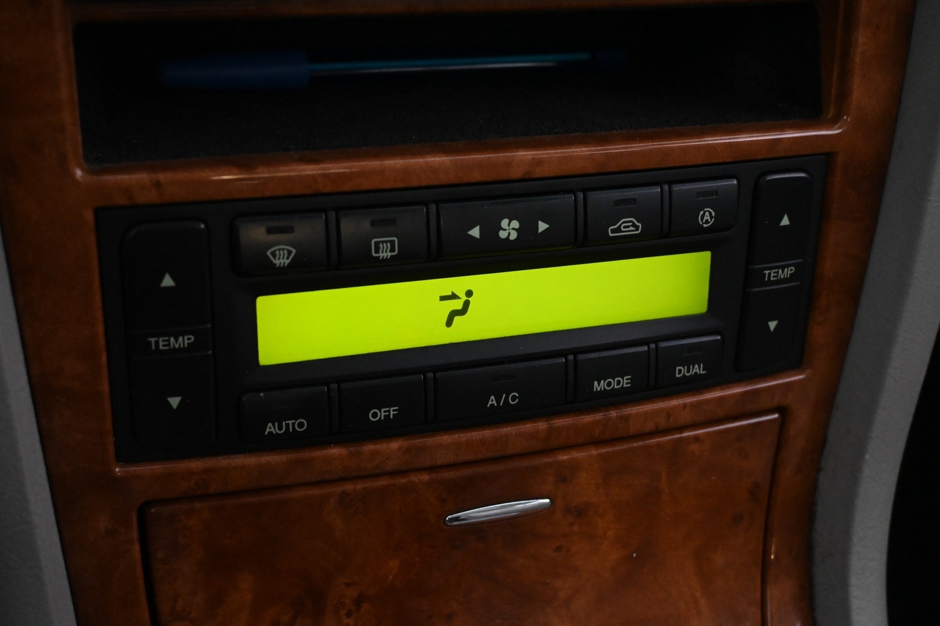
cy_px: 313
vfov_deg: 29.4
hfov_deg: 43.0
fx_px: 1194
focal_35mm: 46
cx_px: 470
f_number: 4.8
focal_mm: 30.5
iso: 5000
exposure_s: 1/50
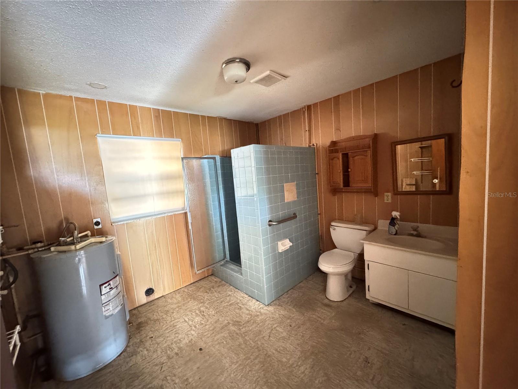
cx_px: 259
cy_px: 194
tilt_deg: -6.1
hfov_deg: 102.1
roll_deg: +4.4
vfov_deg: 85.7
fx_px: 209
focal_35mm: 14
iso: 2500
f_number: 2.2
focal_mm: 2.22
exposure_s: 1/17
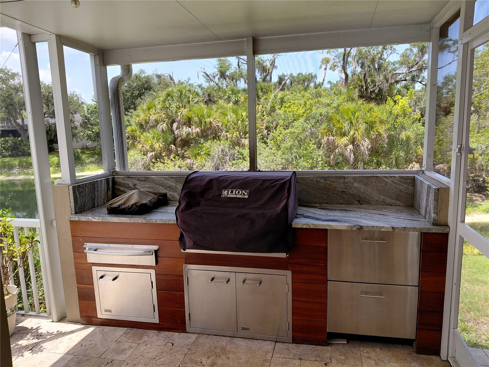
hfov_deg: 69.4
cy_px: 184
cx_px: 244
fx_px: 353
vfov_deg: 54.9
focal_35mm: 25
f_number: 1.8
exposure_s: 1/465
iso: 50
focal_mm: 4.69
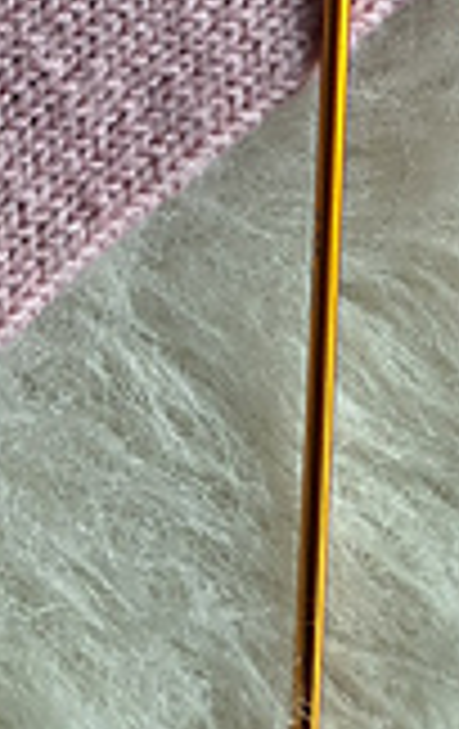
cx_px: 43
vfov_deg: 17.2
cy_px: -626
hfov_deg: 13.6
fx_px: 1911
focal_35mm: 96
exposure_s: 1/129
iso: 40
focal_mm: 5.54
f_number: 1.8
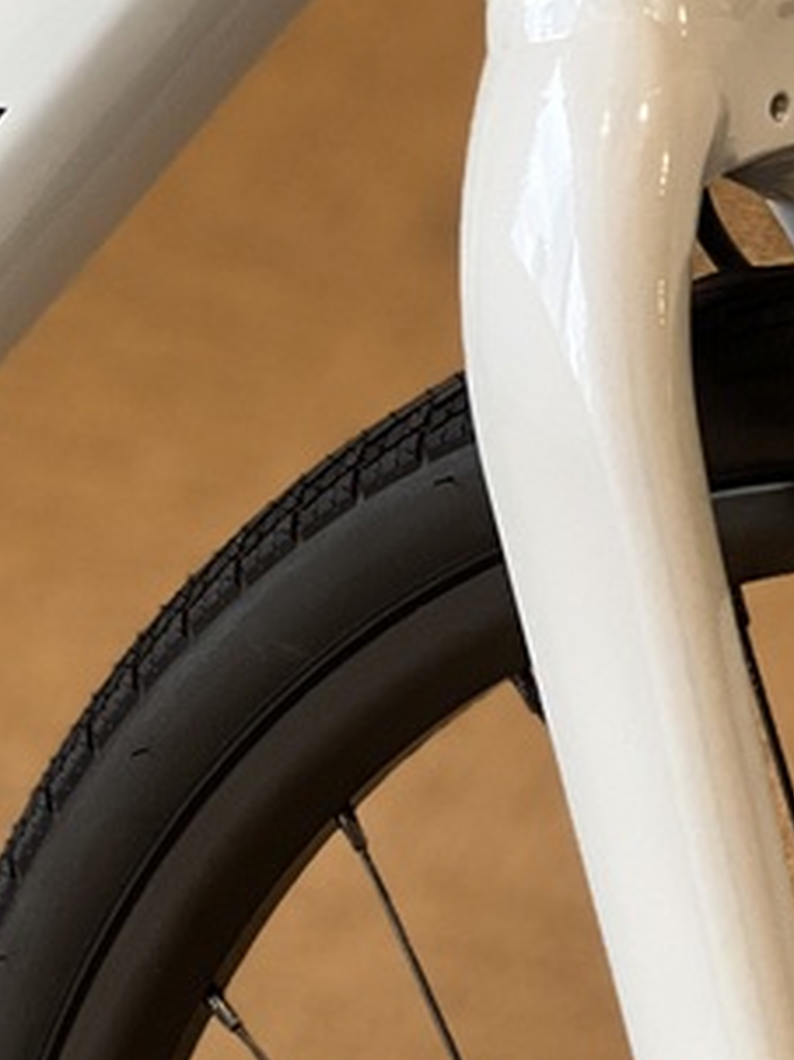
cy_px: -147
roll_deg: -0.5
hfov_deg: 5.8
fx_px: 7835
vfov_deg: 7.7
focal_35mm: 256
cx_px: 56
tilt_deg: -19.4
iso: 250
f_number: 2.8
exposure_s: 1/100
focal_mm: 9
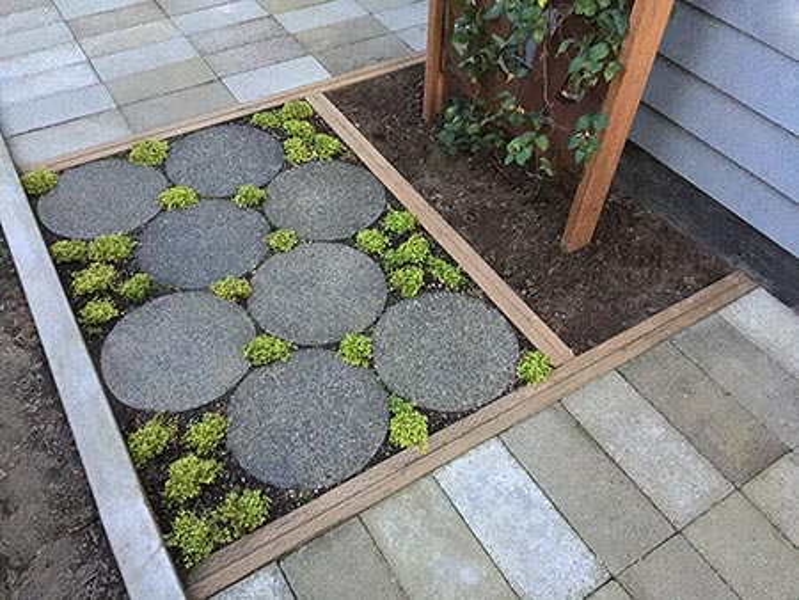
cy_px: 300
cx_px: 400
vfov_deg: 48.3
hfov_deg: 61.6
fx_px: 670
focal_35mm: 29
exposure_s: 1/4
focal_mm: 4.15
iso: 200
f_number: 2.2
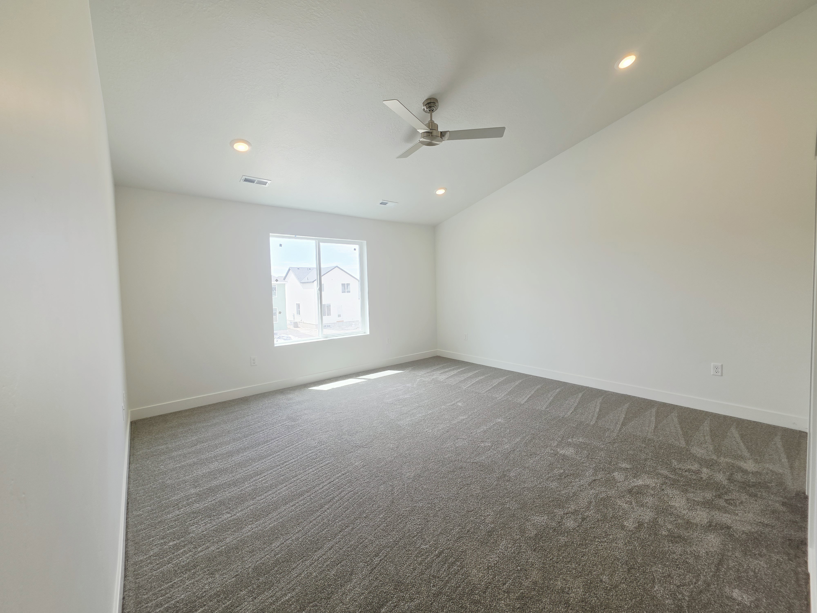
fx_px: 307
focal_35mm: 13
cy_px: 306
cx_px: 408
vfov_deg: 89.9
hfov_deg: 106.2
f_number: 1.9
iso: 20
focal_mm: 2.2
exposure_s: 1/120
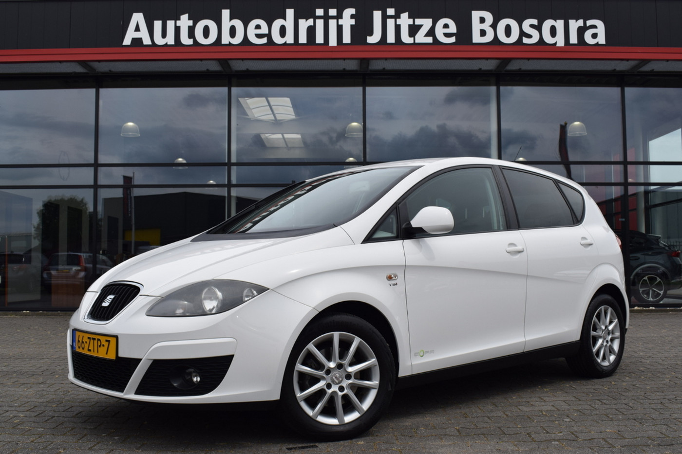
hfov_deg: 51.3
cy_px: 227
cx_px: 341
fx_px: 710
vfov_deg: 35.5
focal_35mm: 38
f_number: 10
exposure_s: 1/400
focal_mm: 25
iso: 200
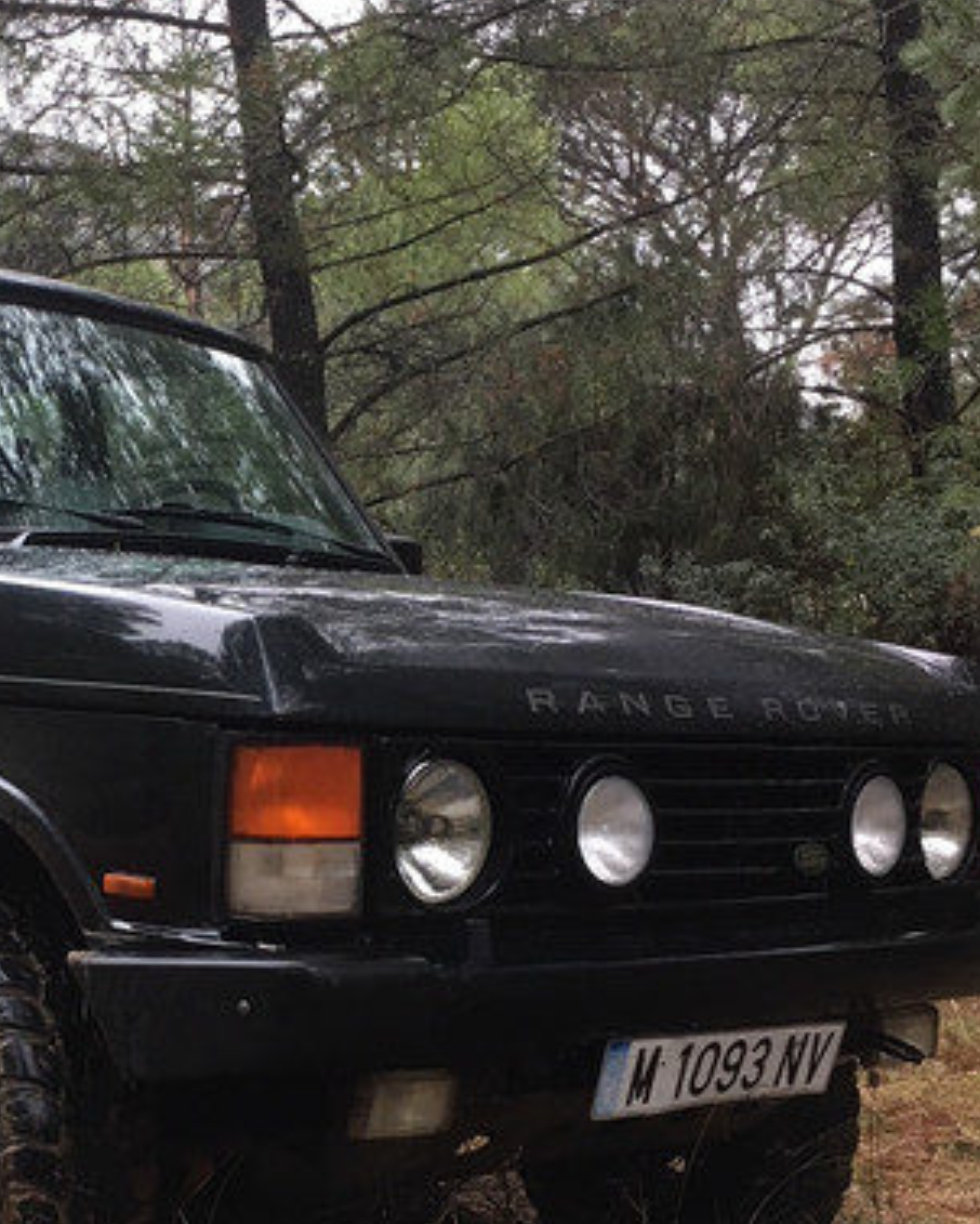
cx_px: 75
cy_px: 679
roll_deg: +1.2
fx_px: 2174
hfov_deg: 24.6
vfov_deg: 31.4
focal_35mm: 60
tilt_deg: +2.2
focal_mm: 4.15
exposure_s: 1/33
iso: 100
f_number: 2.2
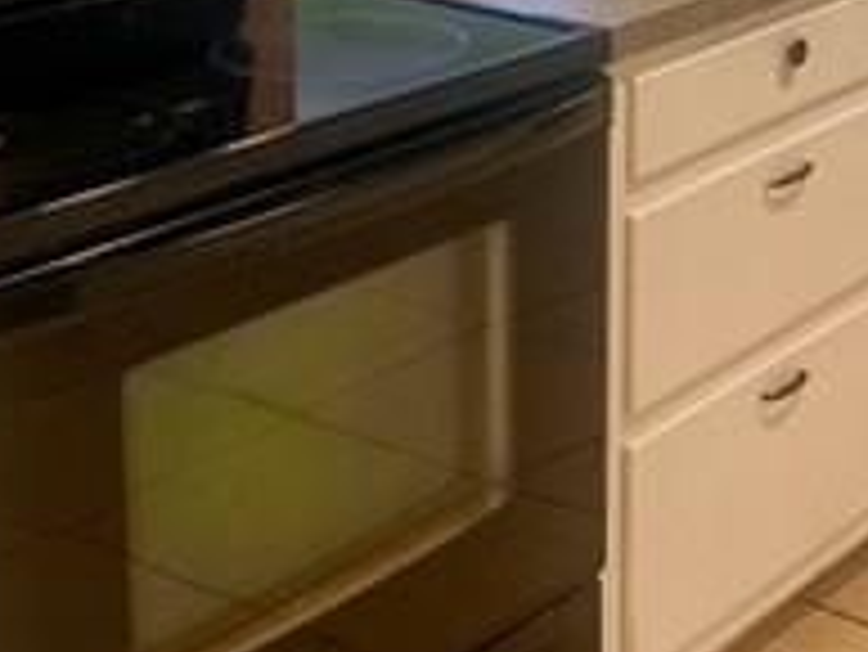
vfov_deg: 16.4
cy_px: -139
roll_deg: -1.5
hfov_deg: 21.6
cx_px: 949
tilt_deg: -11.2
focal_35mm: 86
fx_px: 2158
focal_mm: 4.25
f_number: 1.8
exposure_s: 1/60
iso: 125
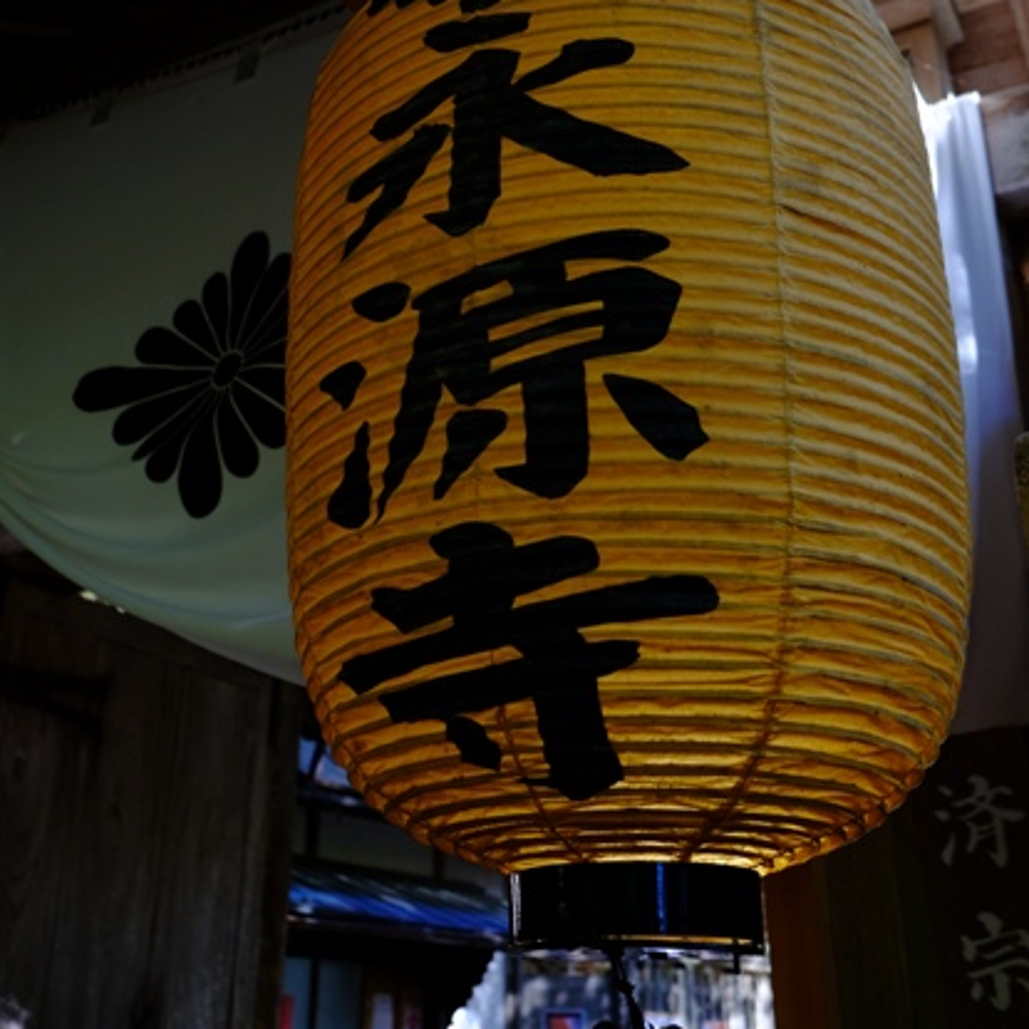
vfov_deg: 43.3
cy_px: 352
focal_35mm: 38
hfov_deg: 43.9
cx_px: 512
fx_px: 1278
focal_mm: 19.6
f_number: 2.8
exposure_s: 1/200
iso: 400
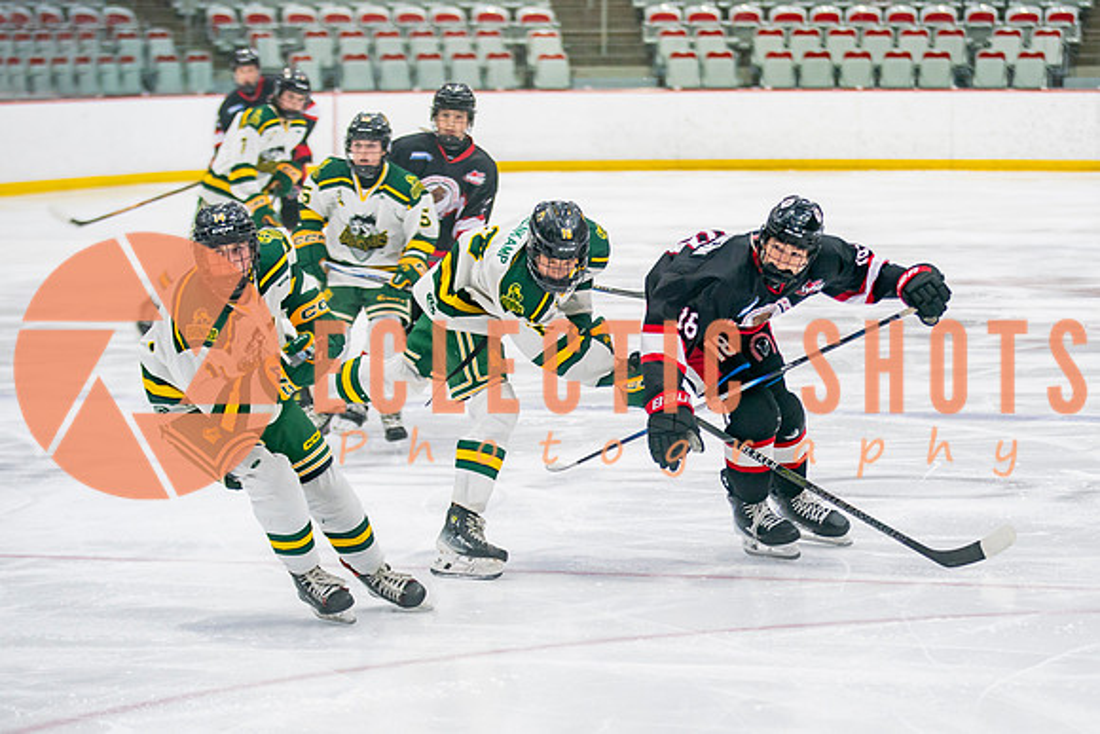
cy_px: 401
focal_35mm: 150
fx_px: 4569
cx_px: 720
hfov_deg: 13.7
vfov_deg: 9.2
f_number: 2.8
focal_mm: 102
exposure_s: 1/640
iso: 1000
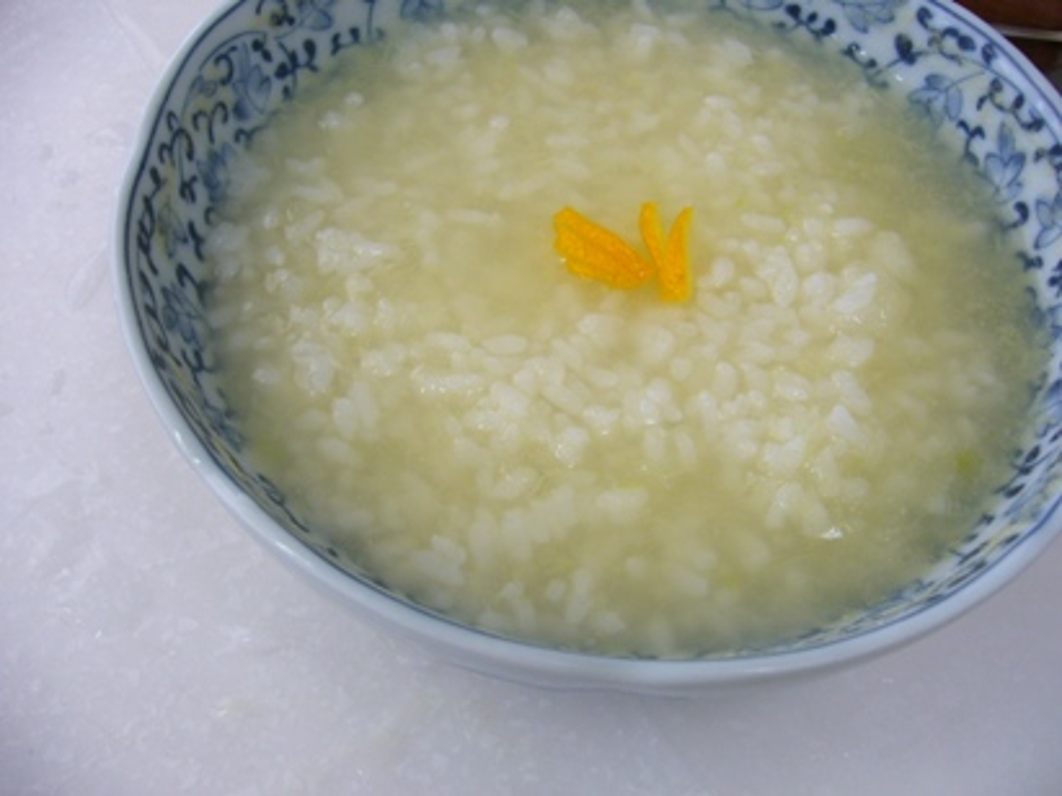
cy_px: 398
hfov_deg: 52.6
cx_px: 531
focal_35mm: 35
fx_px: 1073
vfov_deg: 40.7
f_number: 2.8
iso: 100
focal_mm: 5.8
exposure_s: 1/30
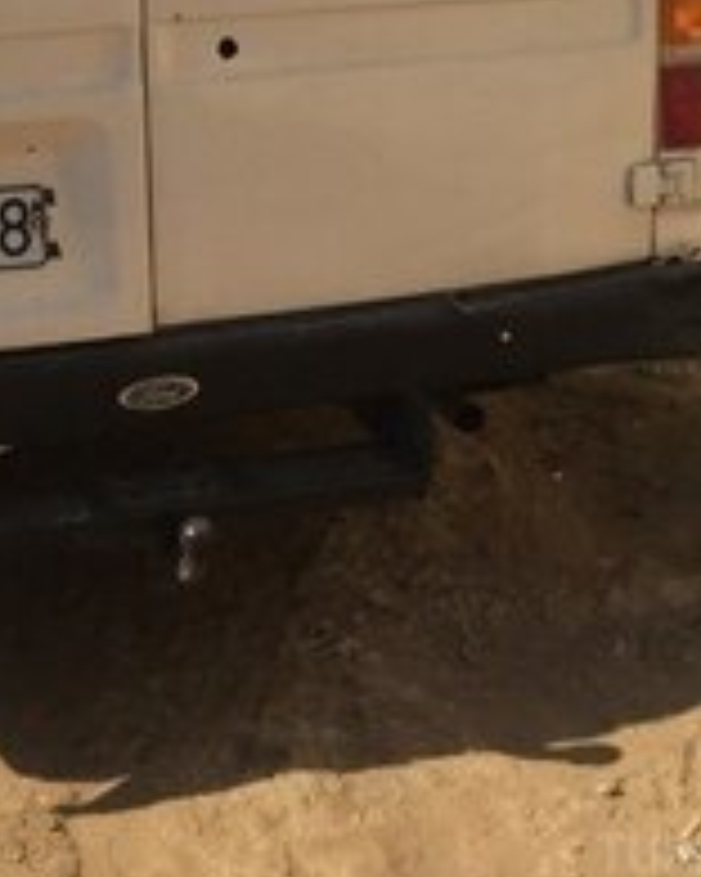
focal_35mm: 72
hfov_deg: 20.7
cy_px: -202
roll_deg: +0.0
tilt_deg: -3.4
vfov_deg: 23.8
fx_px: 1867
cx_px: 31
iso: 32
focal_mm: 4.15
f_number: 2.2
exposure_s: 1/2639
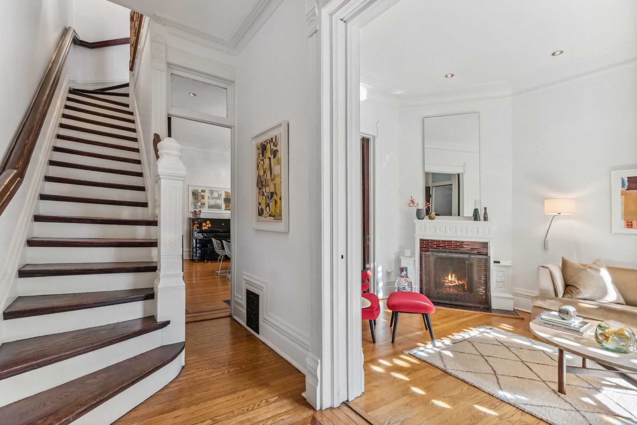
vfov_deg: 70.5
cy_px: 212
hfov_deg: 93.3
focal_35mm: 17
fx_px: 301
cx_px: 318
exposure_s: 1/80
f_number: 8
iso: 2000
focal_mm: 17
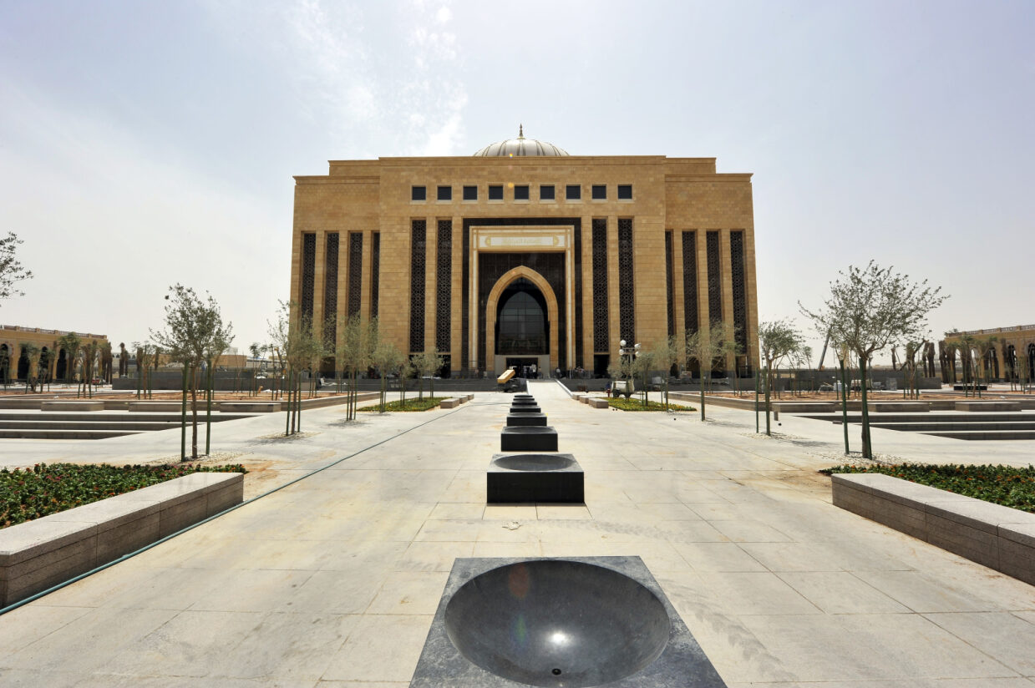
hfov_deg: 104.3
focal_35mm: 14
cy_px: 344
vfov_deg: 81.1
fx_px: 402
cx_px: 518
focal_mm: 14
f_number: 22
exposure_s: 1/160
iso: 200
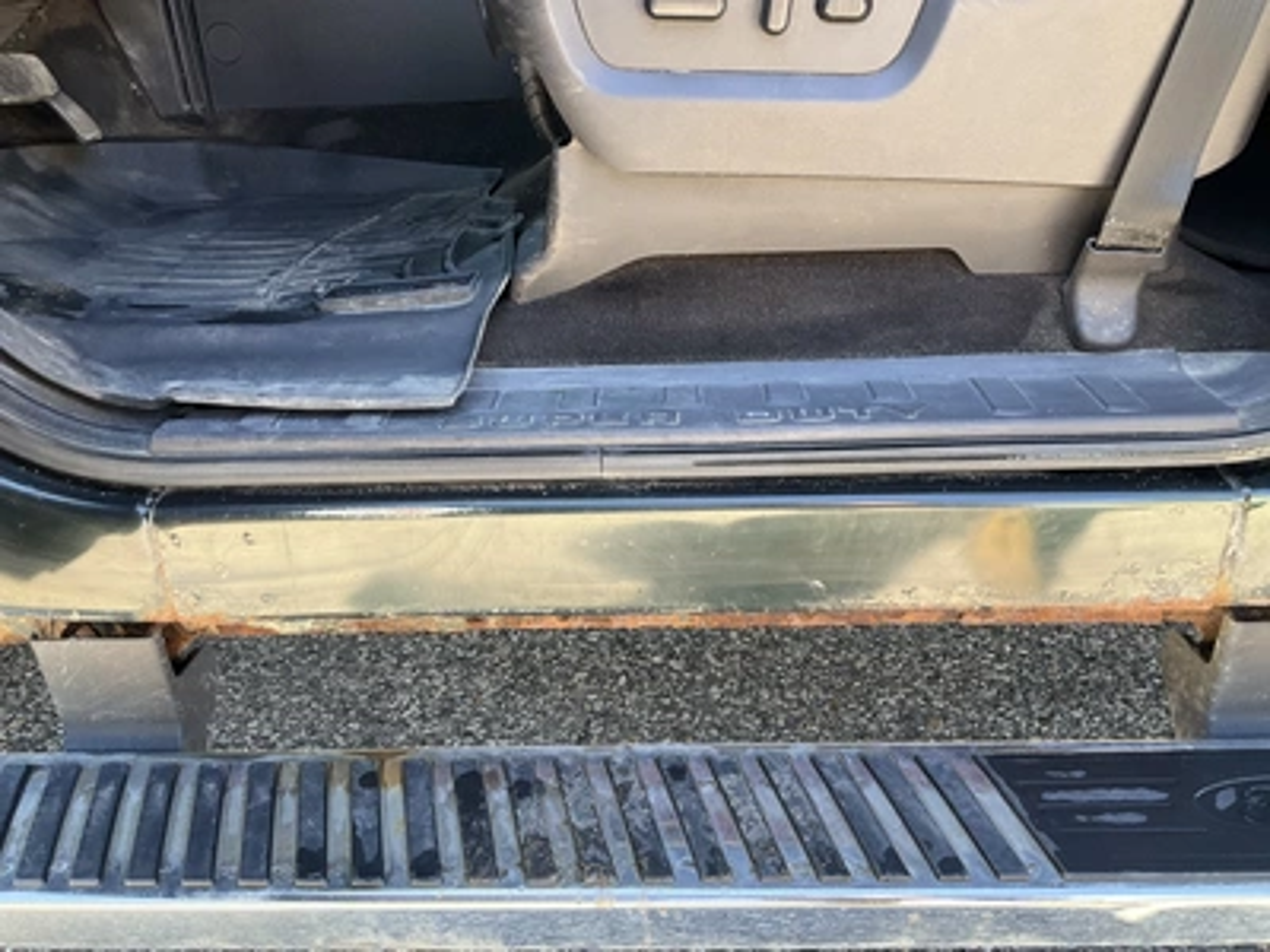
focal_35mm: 29
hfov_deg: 61.7
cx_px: 635
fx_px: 1064
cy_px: 476
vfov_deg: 48.2
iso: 64
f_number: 1.8
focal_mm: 3
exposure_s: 1/122
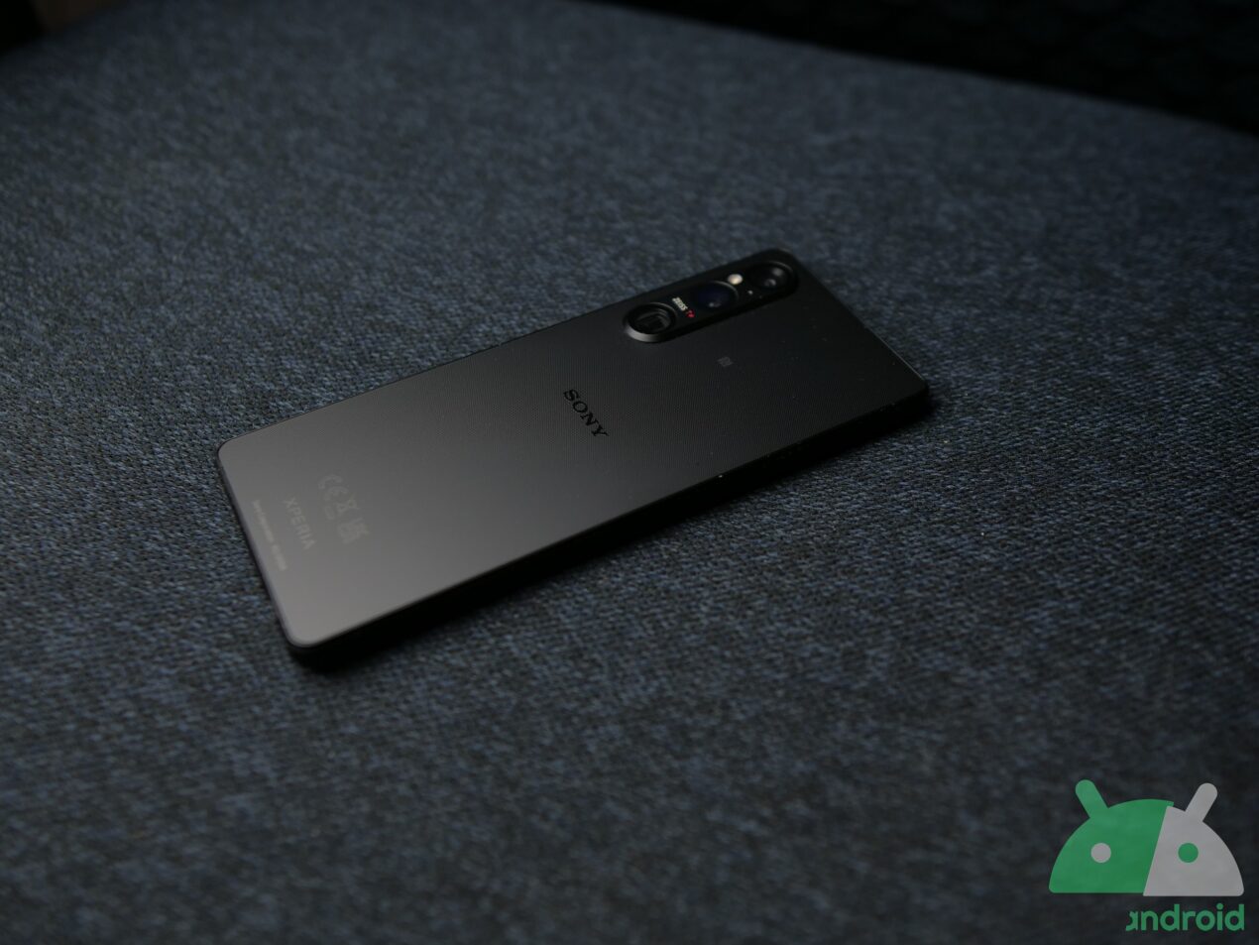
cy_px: 472
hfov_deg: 56.8
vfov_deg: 44.2
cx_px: 630
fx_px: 1164
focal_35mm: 32
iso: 200
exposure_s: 1/100
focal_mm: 16
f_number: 1.8
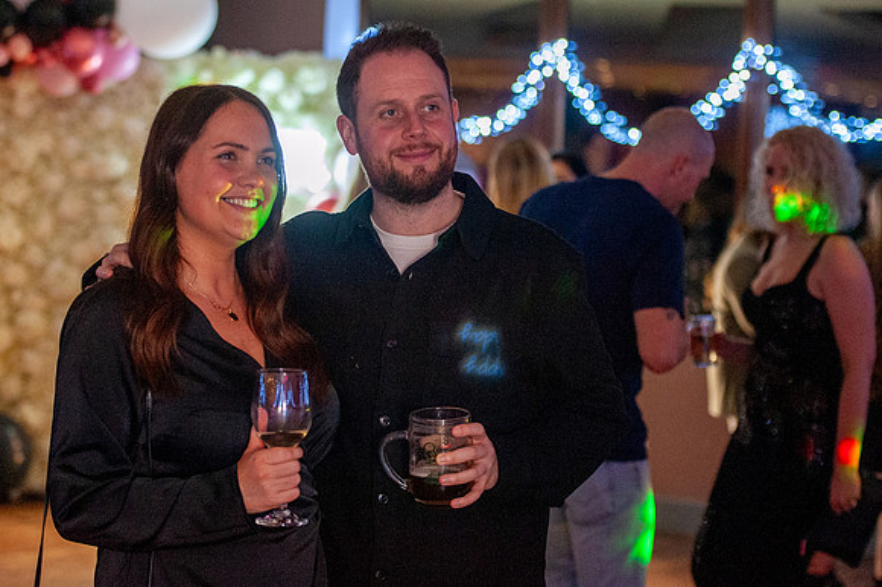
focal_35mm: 96
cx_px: 393
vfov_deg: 14.2
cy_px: 249
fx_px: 2351
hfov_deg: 21.2
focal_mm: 70
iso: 3200
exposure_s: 1/160
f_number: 2.8
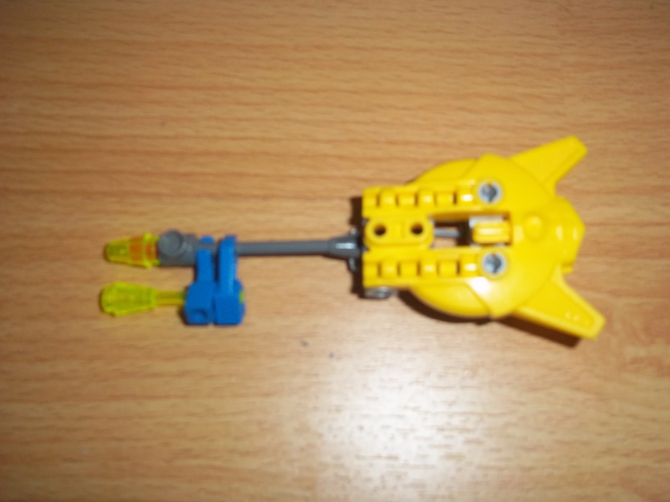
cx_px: 335
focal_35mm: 36
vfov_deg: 39.7
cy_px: 251
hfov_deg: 51.4
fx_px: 697
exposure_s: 1/30
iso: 160
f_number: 3.1
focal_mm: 6.5
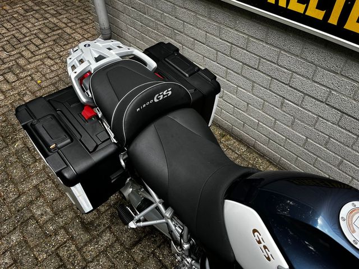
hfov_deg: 67.3
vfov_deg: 53.1
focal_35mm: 26
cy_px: 134
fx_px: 270
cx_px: 180
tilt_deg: -45.8
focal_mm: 5.1
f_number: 1.6
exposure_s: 1/122
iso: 40
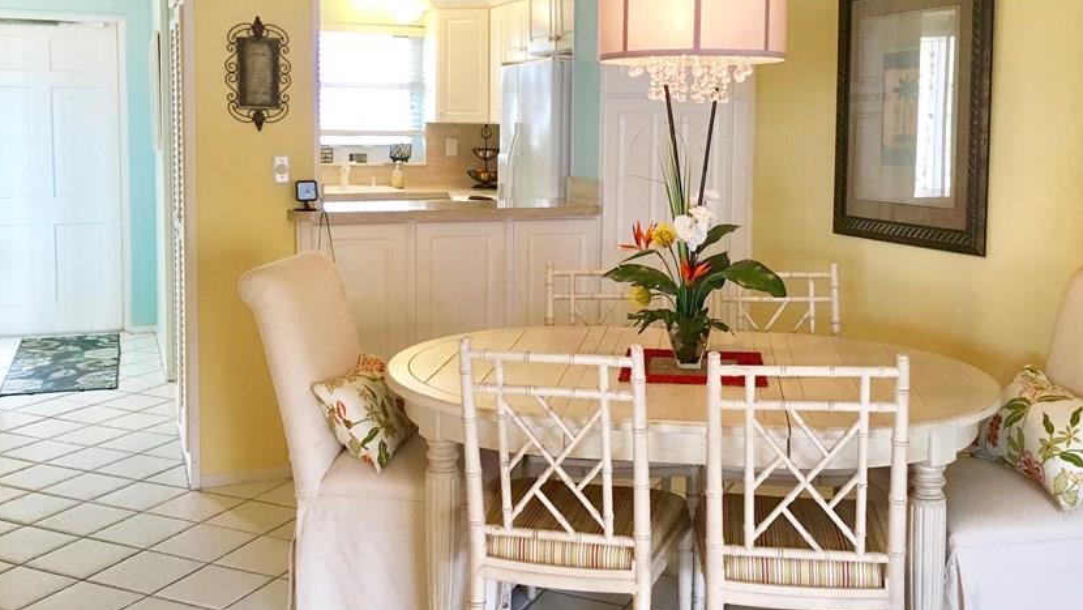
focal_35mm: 39
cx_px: 544
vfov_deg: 30.3
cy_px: 218
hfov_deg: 51.6
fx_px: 1120
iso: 40
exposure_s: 1/30
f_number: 2.2
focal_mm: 4.15
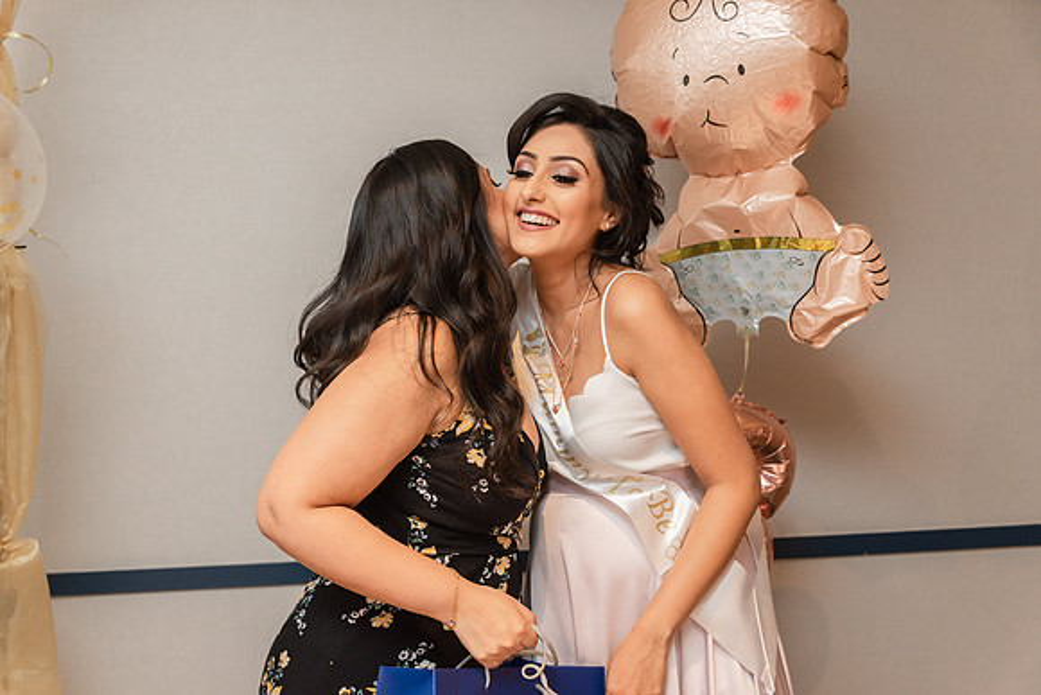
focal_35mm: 40
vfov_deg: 33.4
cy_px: 348
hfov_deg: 48.4
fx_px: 1157
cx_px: 520
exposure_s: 1/160
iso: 2500
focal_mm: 40
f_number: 4
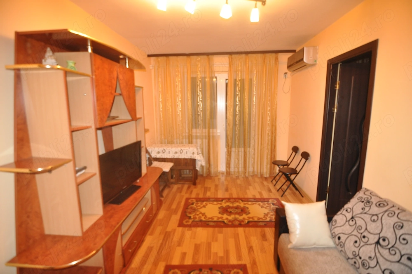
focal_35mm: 16
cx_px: 206
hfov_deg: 95.1
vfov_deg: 71.9
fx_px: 189
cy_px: 137
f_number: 2.8
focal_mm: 11
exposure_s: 1/60
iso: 800
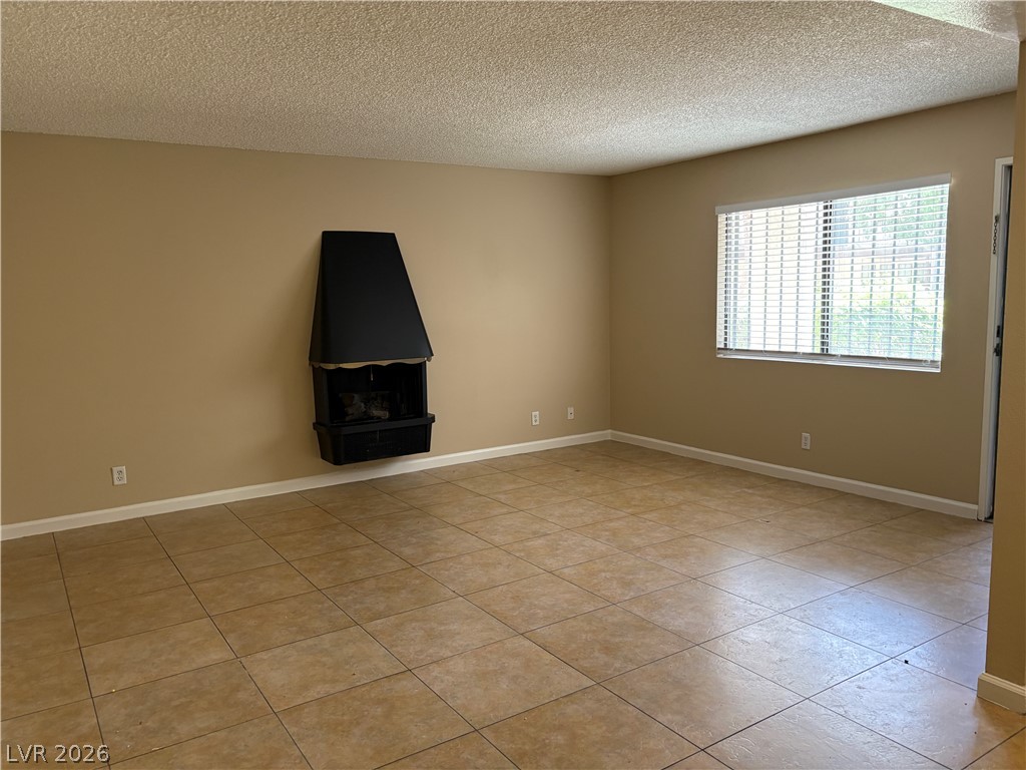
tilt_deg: -6.6
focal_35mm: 26
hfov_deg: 67.3
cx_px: 513
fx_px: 771
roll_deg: +1.6
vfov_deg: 53.1
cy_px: 385
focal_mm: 5.96
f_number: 1.6
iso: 200
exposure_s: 1/60
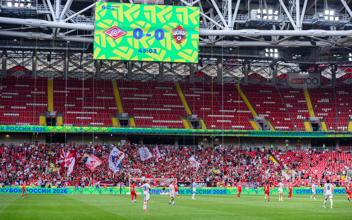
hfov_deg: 28.6
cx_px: 176
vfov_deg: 18.1
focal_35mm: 72
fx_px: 691
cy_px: 118
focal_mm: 70
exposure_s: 1/3200
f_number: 4.5
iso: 1000
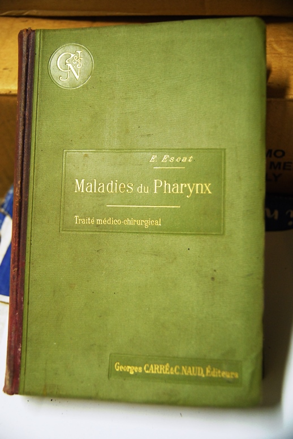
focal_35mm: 40
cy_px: 220
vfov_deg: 47.9
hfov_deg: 33.1
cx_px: 146
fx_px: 493
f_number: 3.2
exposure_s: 1/60
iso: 800
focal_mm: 27
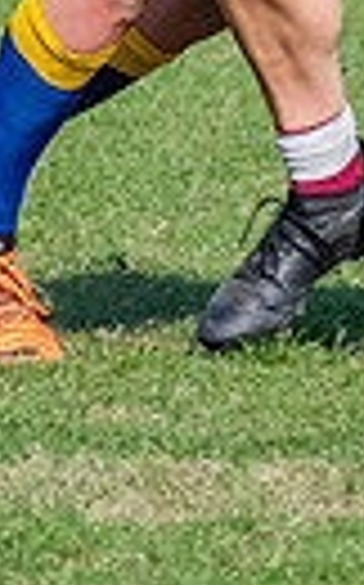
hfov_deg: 0.7
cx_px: 725
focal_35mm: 1920
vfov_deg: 1.1
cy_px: -254
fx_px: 30542
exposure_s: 1/1600
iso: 800
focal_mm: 200
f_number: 8
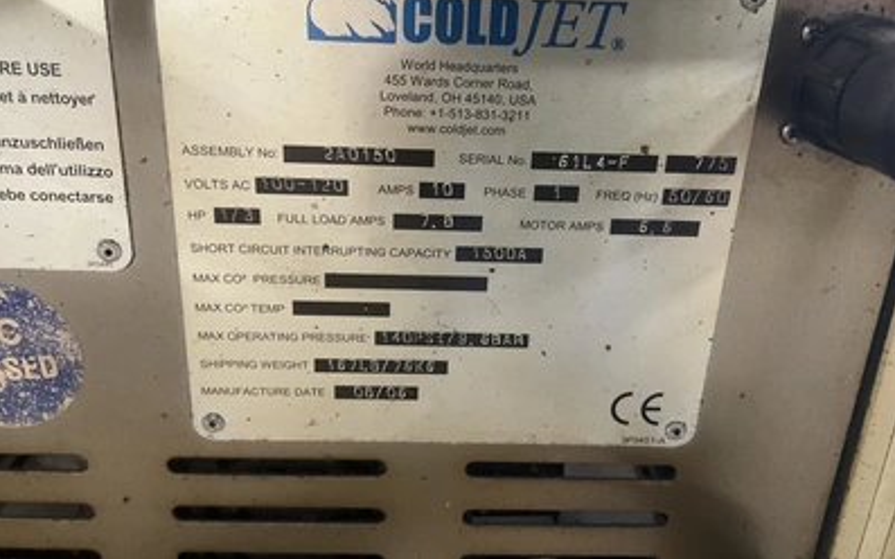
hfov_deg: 61.2
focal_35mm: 31
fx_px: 756
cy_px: 223
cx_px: 449
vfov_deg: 40.4
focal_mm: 3
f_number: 1.8
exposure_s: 1/30
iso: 400
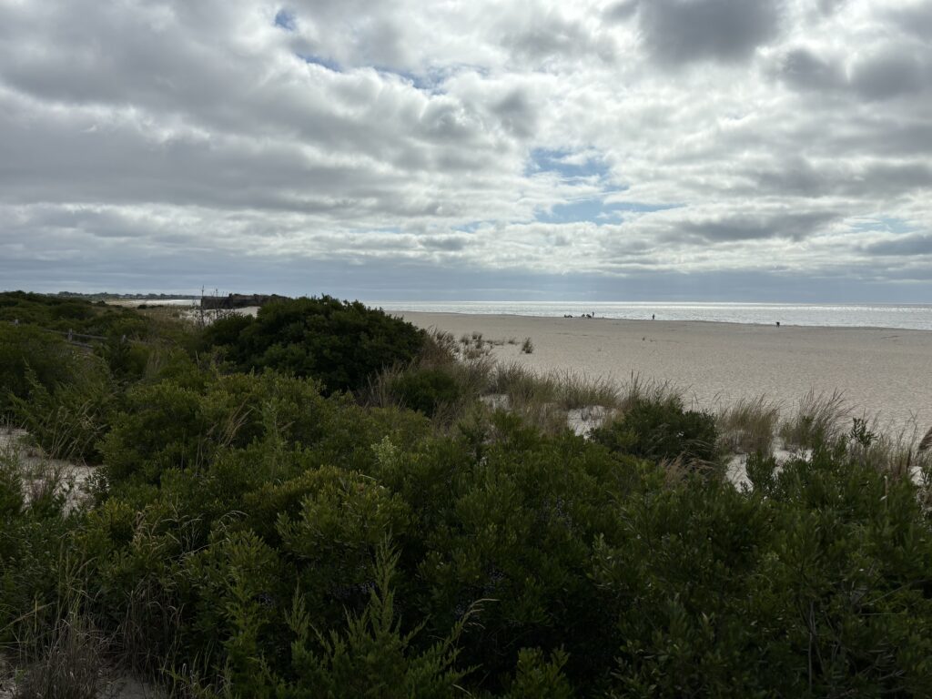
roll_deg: -1.0
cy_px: 350
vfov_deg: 53.1
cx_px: 466
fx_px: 700
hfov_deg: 67.3
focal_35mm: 26
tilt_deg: -4.7
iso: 50
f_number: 1.6
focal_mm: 5.96
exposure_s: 1/9901
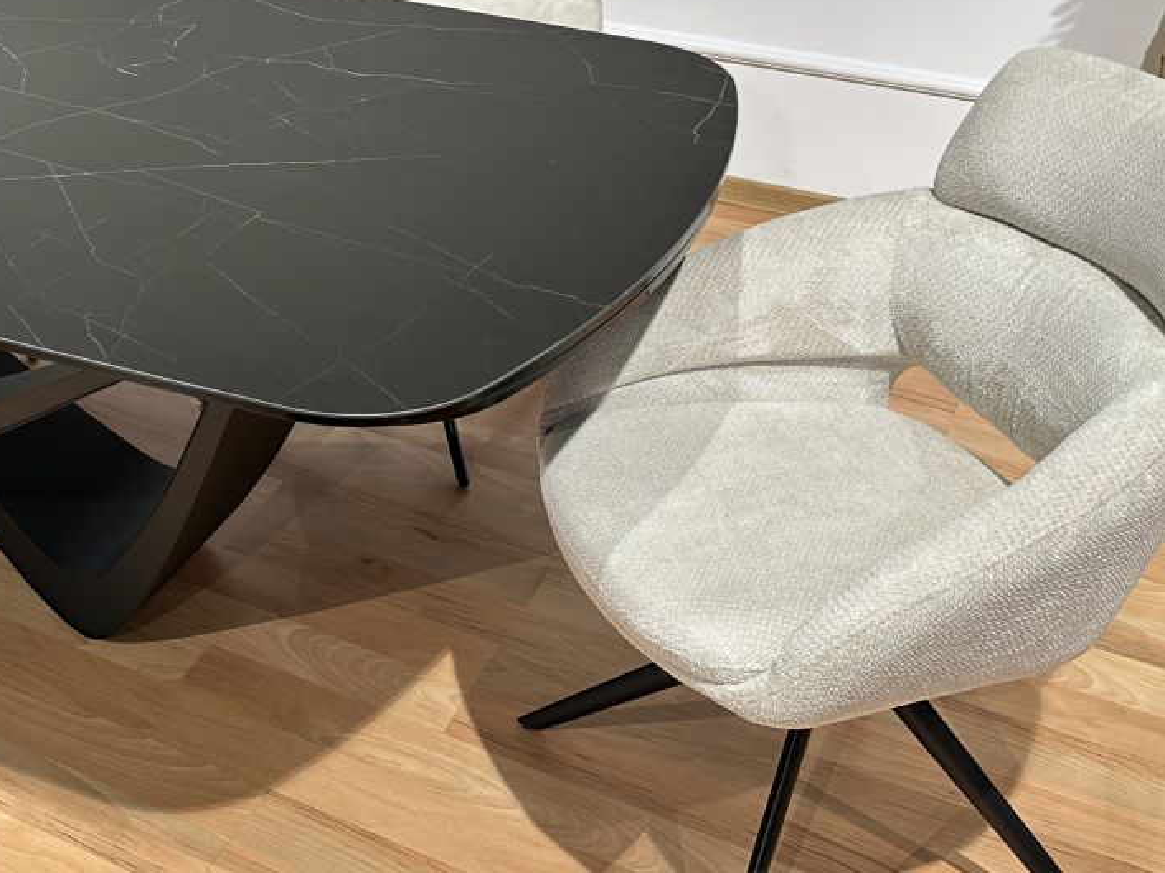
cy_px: 191
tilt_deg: -24.8
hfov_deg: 35.7
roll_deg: +2.0
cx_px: 160
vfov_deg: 28.0
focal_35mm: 51
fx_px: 1716
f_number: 1.78
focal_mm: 6.86
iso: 125
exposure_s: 1/50
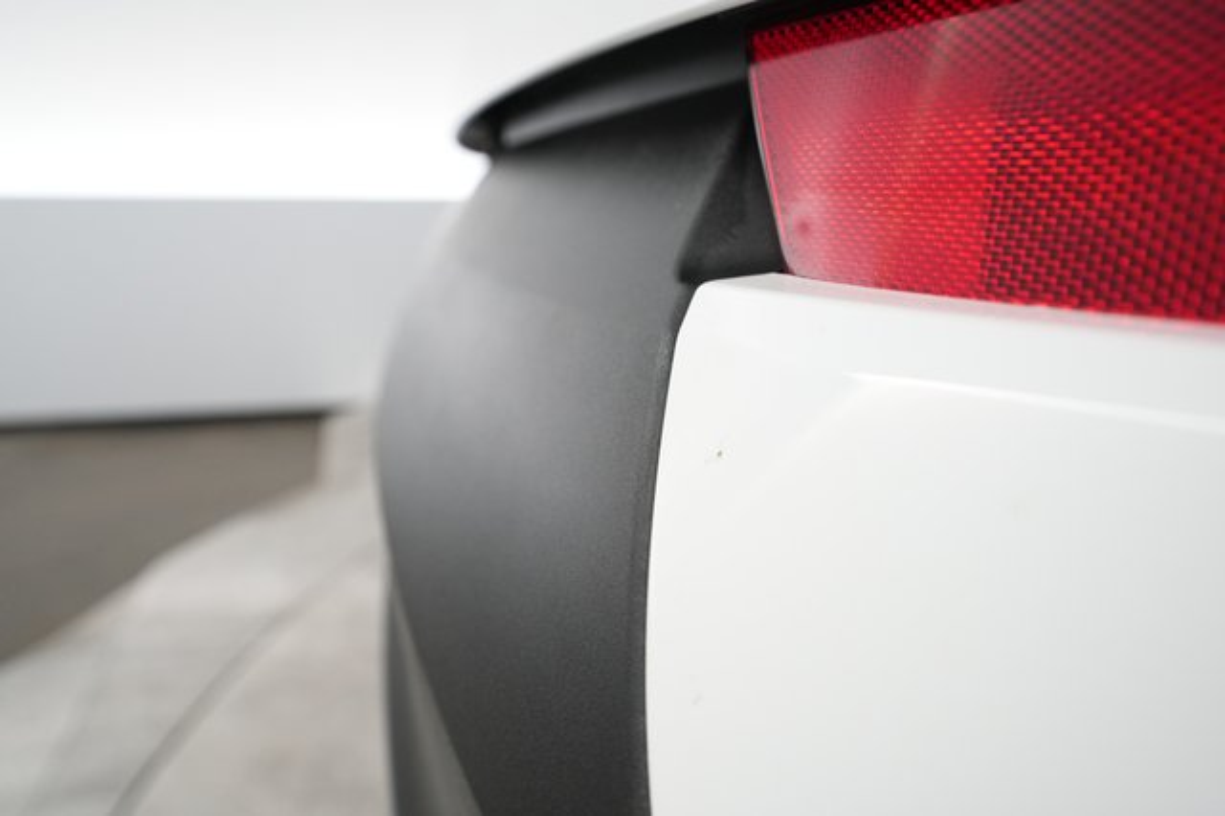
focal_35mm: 27
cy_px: 408
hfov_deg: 67.4
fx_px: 918
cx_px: 612
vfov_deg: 47.9
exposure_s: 1/100
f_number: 5.6
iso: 2500
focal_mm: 27
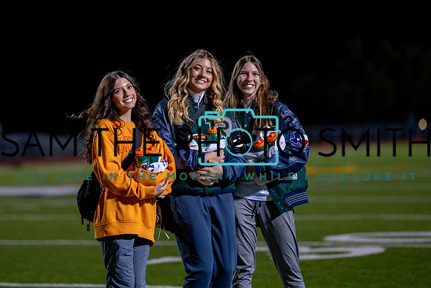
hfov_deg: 12.6
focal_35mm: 163
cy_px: 127
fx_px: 1957
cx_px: 198
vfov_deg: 8.4
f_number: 1.8
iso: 1600
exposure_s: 1/1250
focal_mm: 135
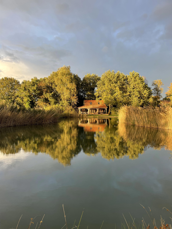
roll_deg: +0.8
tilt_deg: -0.6
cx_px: 86
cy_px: 114
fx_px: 172
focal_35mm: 26
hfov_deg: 53.1
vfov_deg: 67.3
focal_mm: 4.2
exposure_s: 1/212
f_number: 1.6
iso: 32
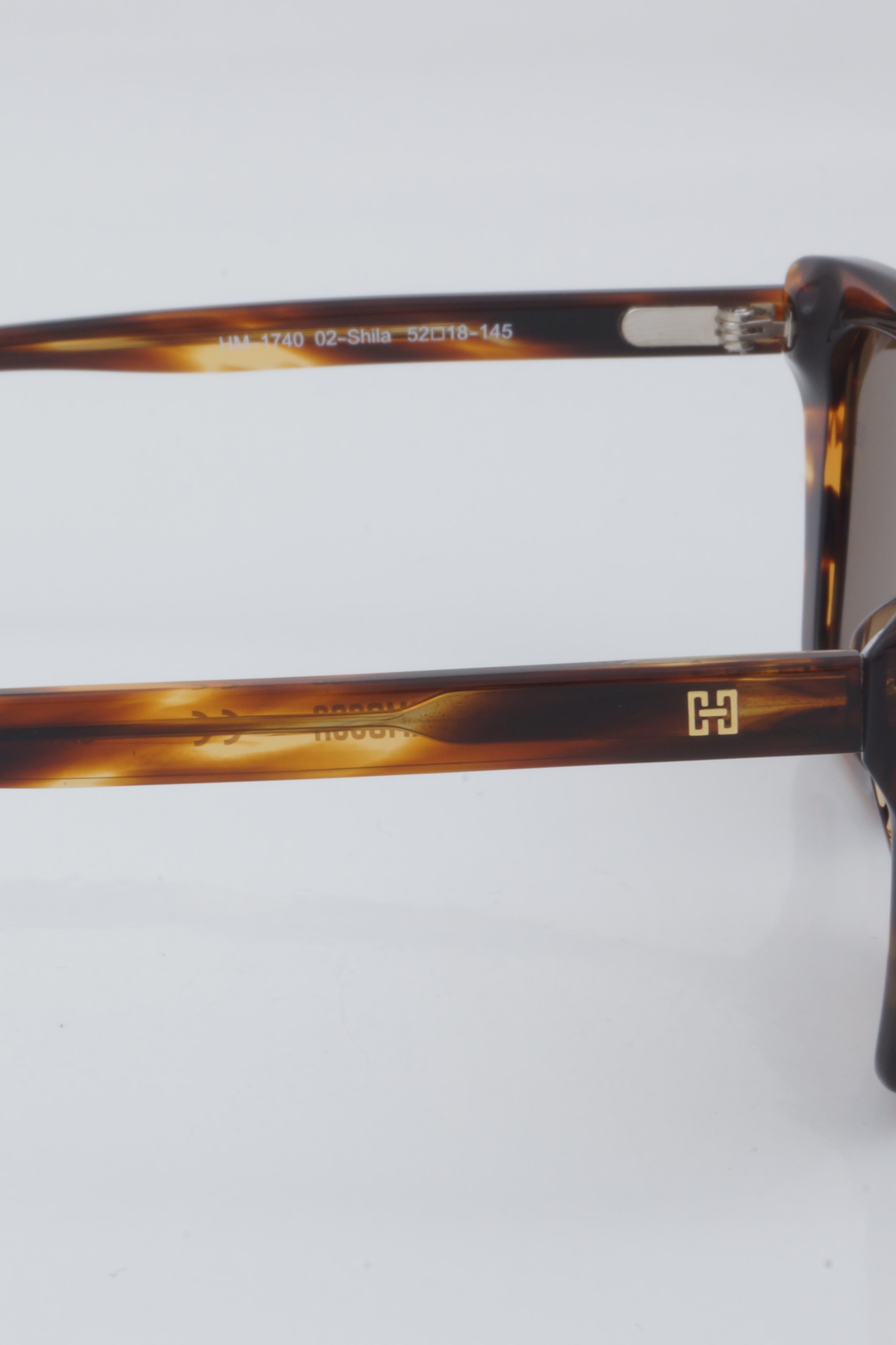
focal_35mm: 102
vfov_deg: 20.1
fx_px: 3799
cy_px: 675
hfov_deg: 13.3
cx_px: 49
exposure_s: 1/3
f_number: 32
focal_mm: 45
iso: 100
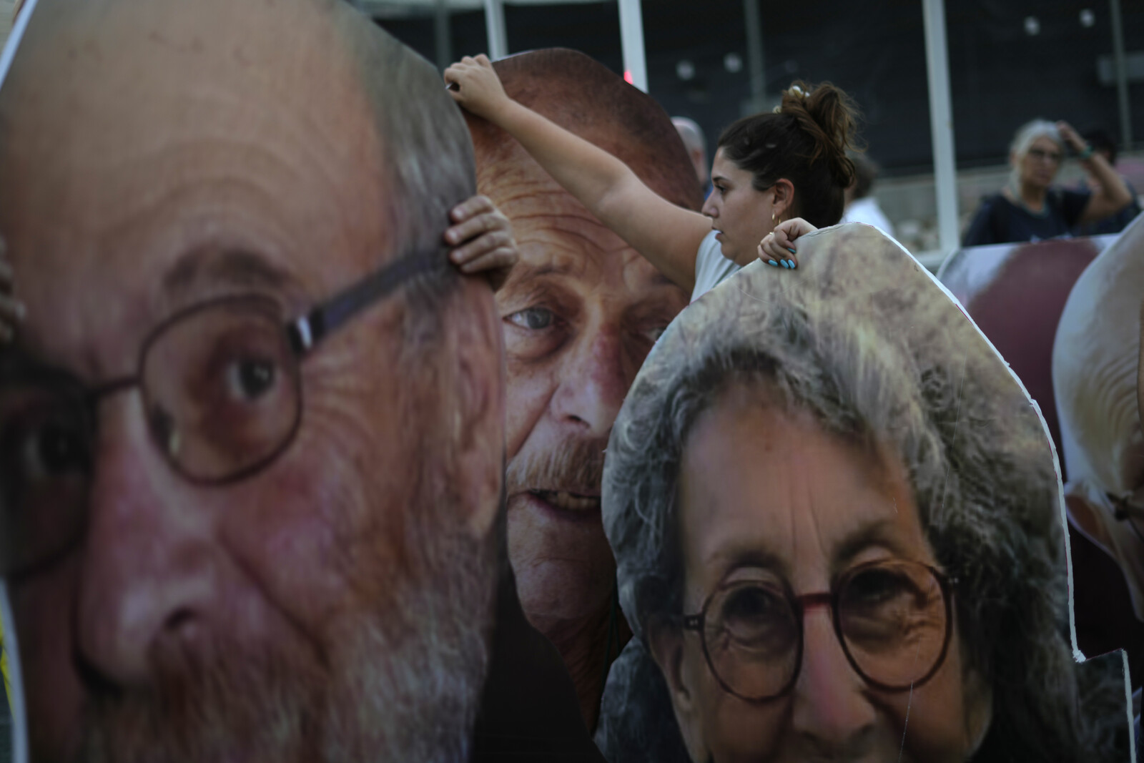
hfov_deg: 39.6
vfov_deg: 27.0
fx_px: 1589
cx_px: 572
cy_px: 382
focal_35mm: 50
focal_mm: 50
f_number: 1.8
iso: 50
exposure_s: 1/125
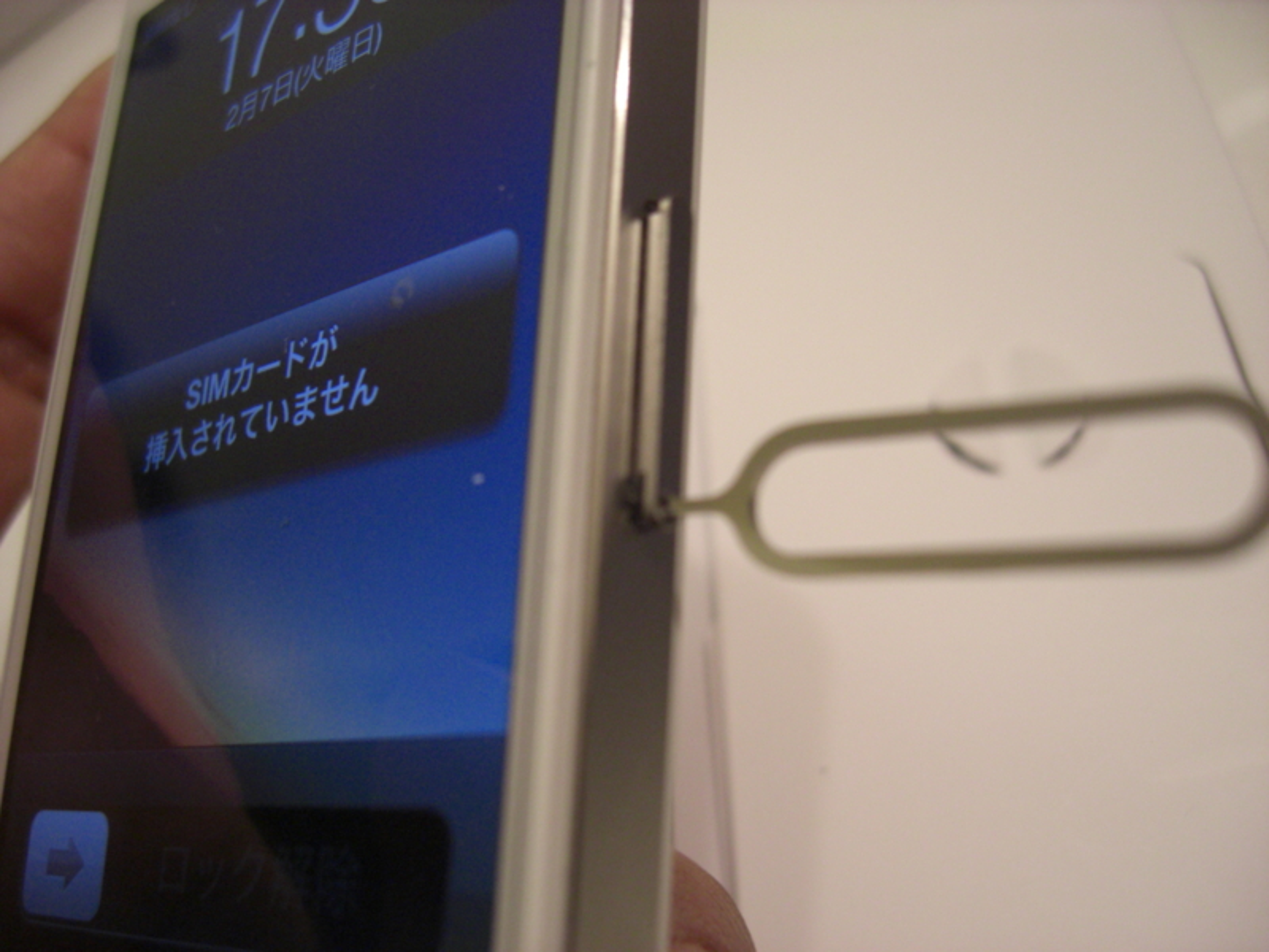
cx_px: 634
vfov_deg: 37.7
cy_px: 476
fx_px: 1393
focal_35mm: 38
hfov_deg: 49.0
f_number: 2.8
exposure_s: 1/60
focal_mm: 7.9
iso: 400
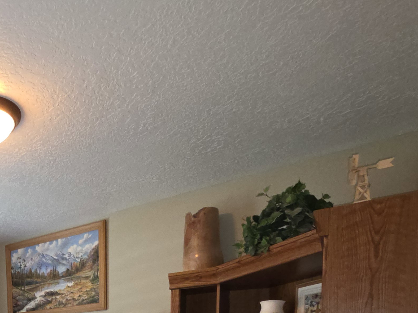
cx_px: 24
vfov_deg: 33.6
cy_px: 388
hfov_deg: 48.1
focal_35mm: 33
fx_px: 398
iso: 250
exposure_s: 1/30
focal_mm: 2.2
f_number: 1.9
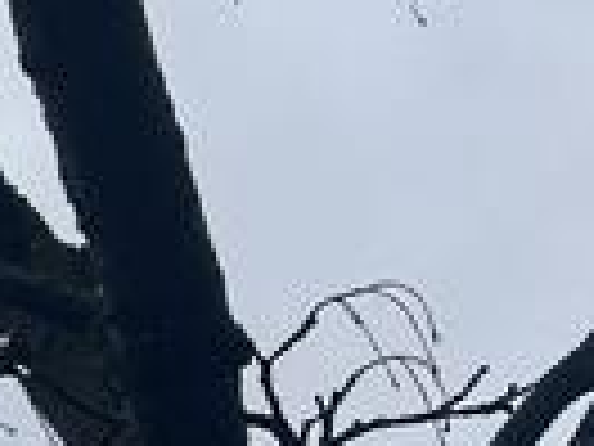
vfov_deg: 10.1
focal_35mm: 142
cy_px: 703
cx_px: -940
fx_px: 2437
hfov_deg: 11.1
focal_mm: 5.1
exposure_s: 1/5076
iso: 50
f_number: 1.6
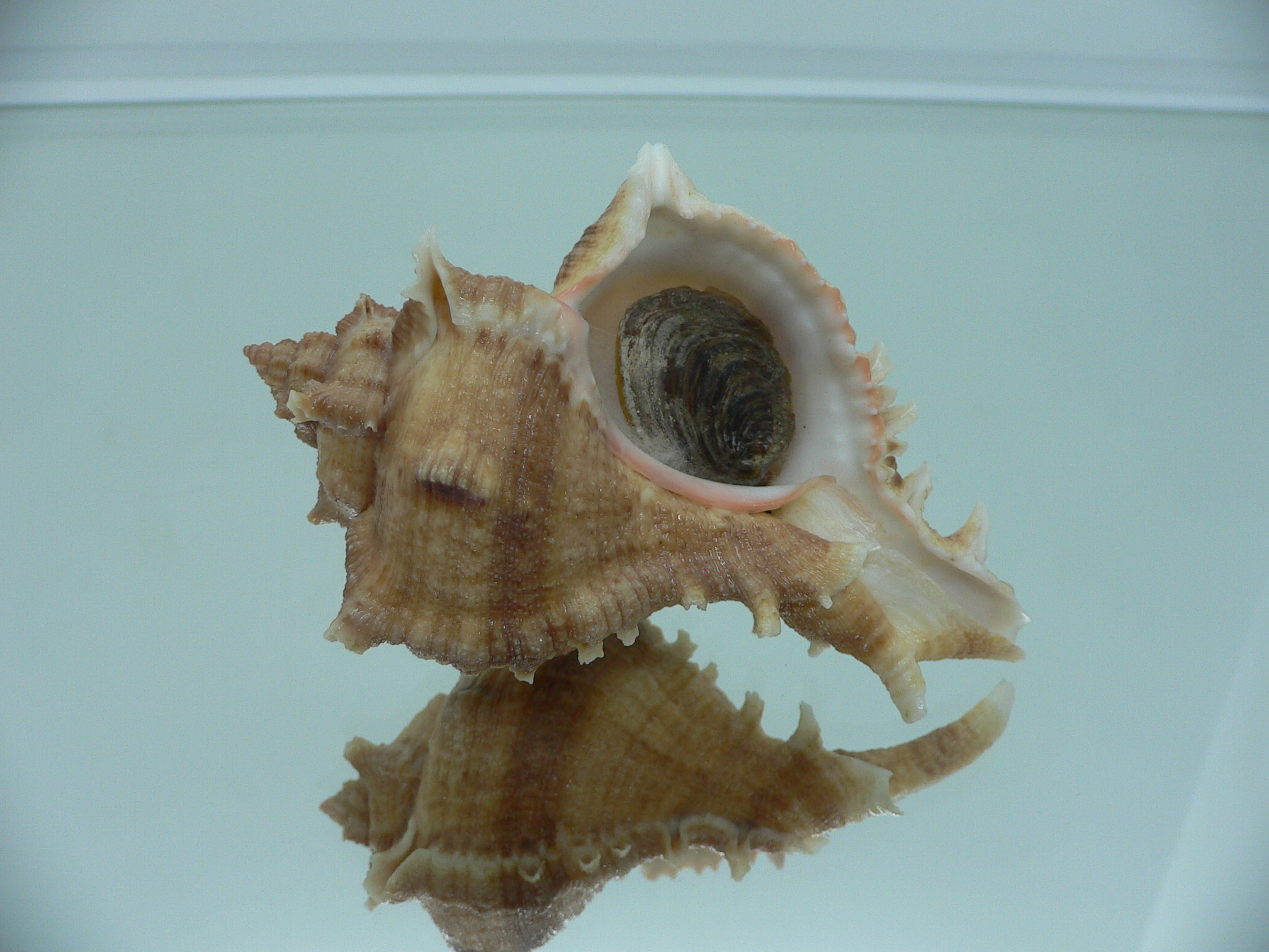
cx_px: 634
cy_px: 476
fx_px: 1283
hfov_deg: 52.6
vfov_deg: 40.7
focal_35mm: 35
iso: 80
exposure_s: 1/60
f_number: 2.8
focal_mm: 4.6
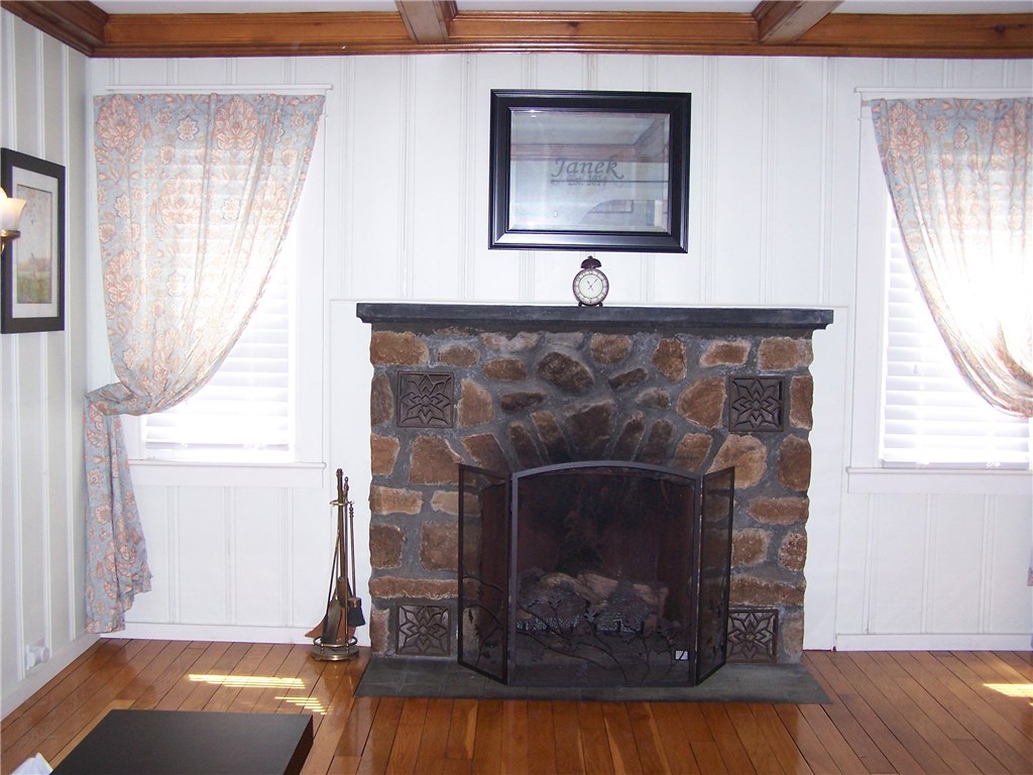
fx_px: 1134
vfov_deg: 37.7
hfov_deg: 49.0
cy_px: 388
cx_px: 516
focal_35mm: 38
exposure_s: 1/60
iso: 140
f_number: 2.8
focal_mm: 6.3
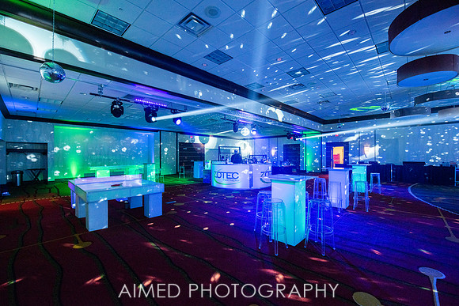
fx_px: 187
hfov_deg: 101.6
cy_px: 156
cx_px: 238
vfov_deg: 78.6
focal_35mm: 15
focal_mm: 14
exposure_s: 1/200
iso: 800
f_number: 5
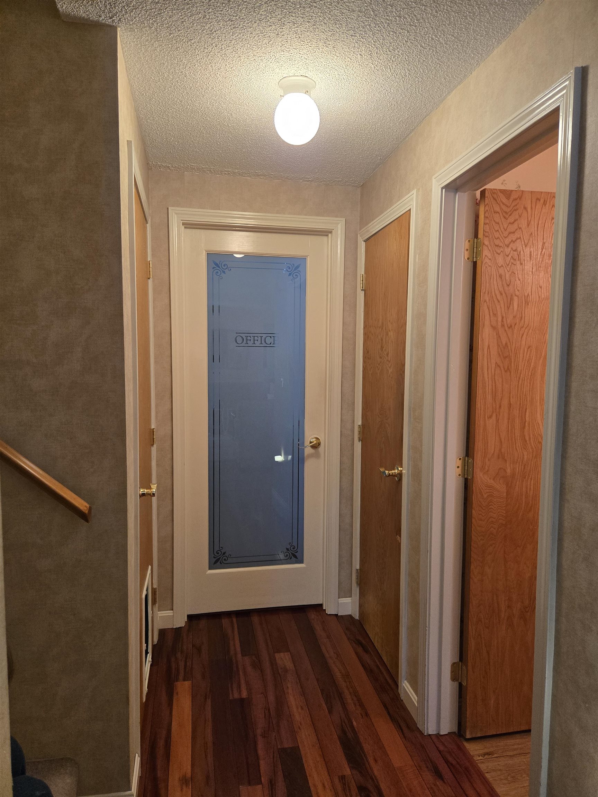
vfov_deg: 73.9
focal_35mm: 23
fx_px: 530
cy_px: 398
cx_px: 299
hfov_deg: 58.9
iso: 320
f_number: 1.8
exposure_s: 1/120
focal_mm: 5.4
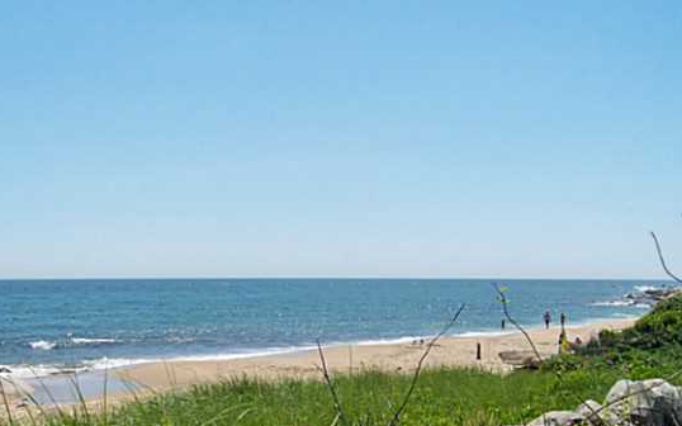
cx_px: 278
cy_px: 339
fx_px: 966
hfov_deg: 38.7
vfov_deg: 24.5
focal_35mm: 52
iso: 80
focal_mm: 5.85
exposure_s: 1/500
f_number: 4
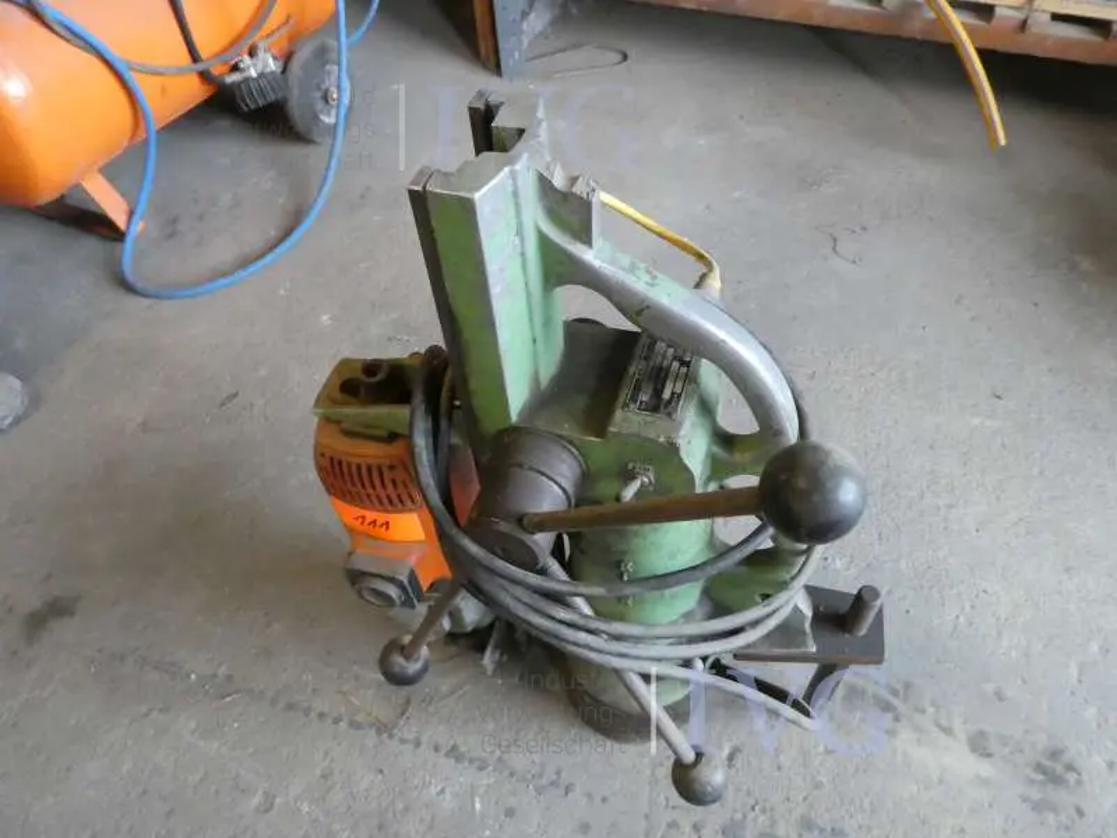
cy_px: 419
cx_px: 558
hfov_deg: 71.6
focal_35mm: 24
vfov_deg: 56.8
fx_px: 774
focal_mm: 4.3
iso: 1600
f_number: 3.3
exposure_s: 1/60
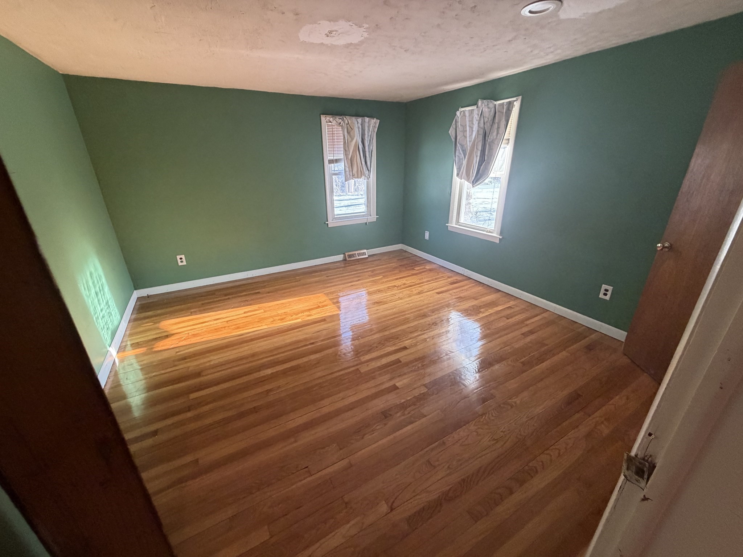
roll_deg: +1.1
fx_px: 300
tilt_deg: -21.8
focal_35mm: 14
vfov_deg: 85.7
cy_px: 278
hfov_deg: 102.1
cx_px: 372
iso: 320
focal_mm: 2.22
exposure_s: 1/62
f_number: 2.2
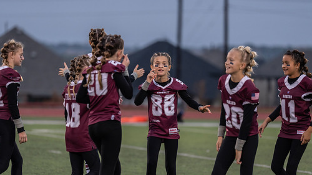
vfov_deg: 5.2
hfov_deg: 9.3
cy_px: 106
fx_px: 1919
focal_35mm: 232
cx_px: 147
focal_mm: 191
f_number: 2.8
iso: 1600
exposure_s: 1/1000
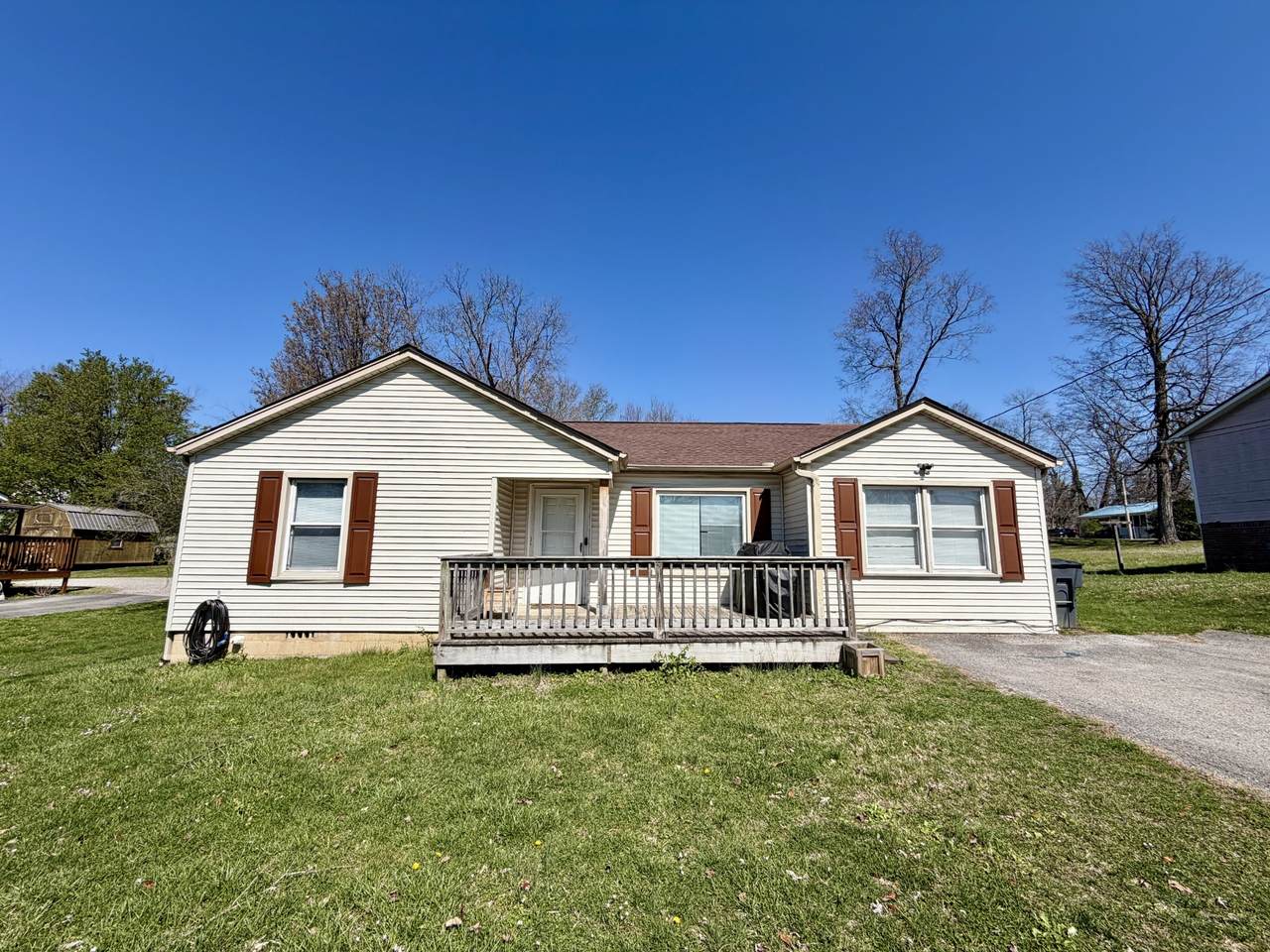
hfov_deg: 102.1
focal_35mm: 14
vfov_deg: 85.7
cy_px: 476
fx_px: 514
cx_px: 635
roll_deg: +0.2
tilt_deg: +8.0
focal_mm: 2.22
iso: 20
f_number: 2.2
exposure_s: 1/1211
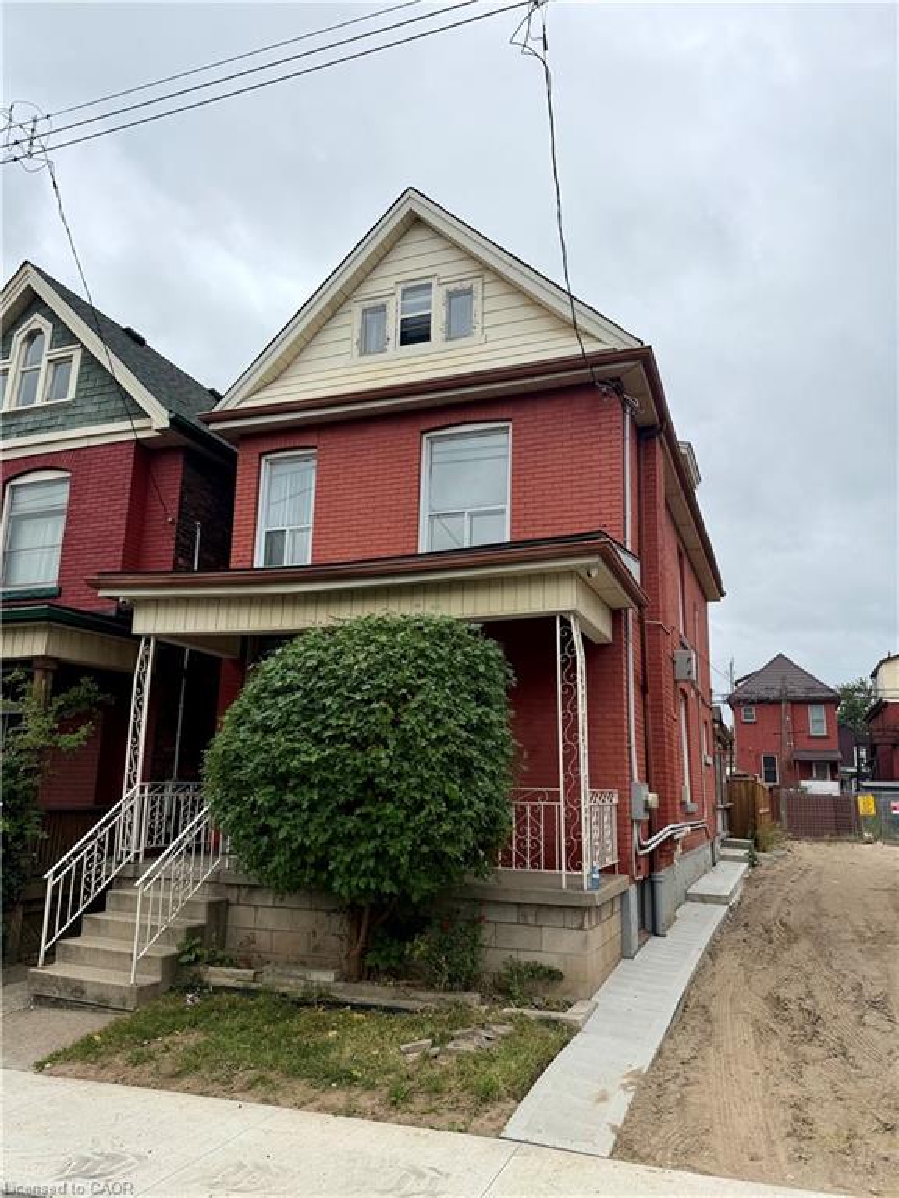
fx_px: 831
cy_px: 599
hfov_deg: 56.8
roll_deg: -1.4
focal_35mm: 24
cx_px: 450
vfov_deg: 71.6
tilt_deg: +12.9
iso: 80
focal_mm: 6.76
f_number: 1.78
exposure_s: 1/2703
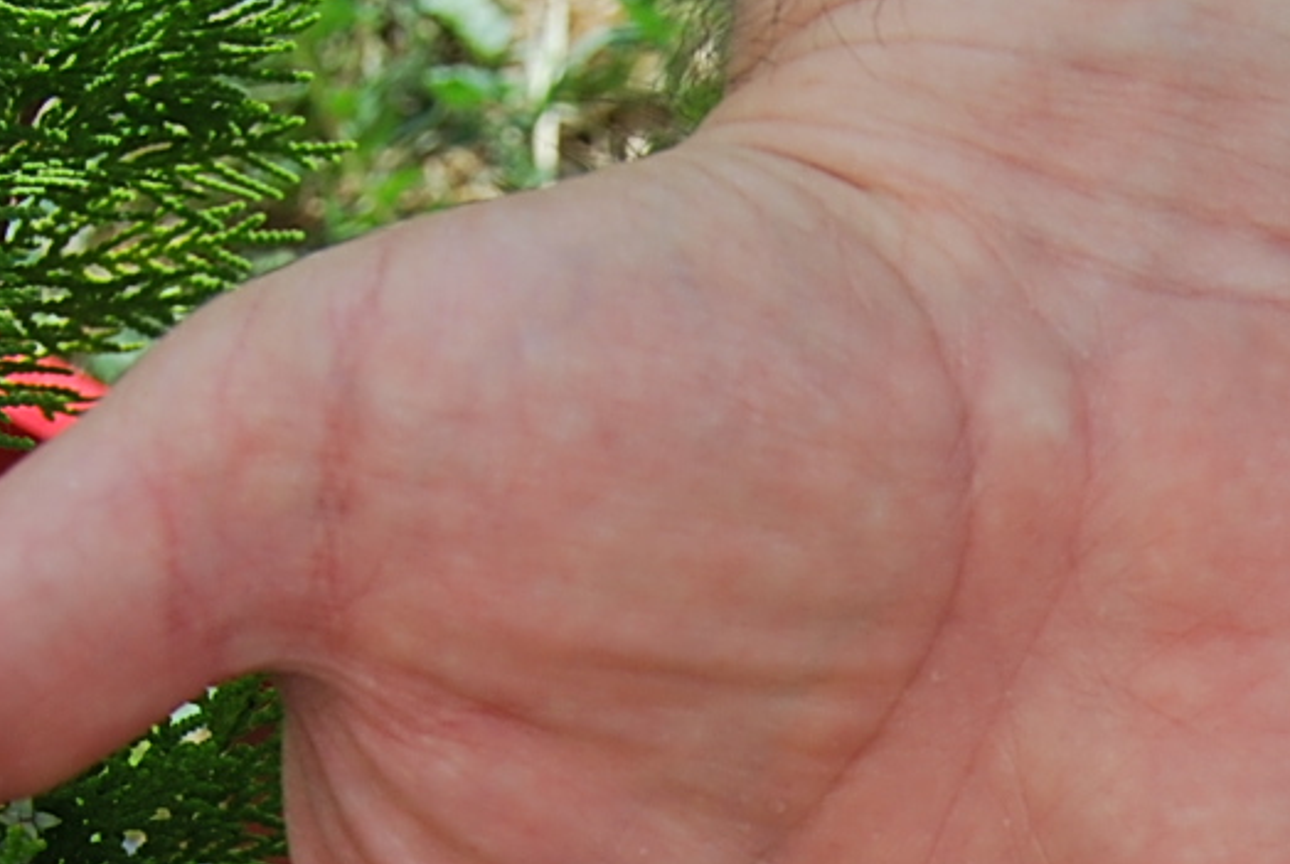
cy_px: 1580
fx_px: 5167
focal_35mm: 144
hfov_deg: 14.0
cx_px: 1349
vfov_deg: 9.1
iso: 100
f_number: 6.3
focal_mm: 26
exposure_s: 1/160
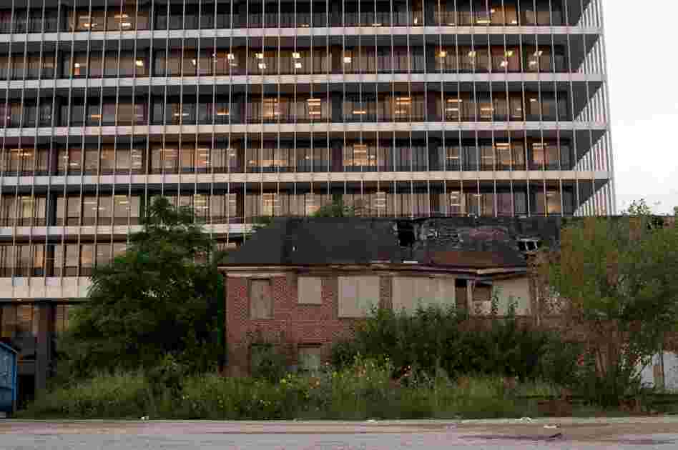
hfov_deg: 39.6
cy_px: 225
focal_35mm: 50
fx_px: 941
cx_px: 339
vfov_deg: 26.9
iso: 400
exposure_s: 1/40
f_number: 5.6
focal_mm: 50
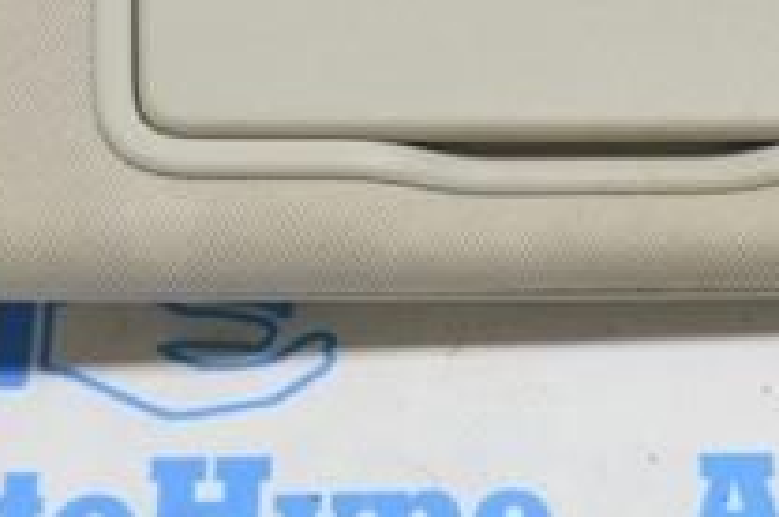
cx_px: 427
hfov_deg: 16.5
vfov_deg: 10.7
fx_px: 2691
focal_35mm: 125
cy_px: -140
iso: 400
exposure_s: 1/20
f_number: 5.6
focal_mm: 27
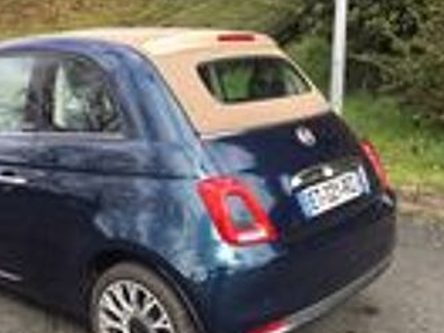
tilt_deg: -14.6
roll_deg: +0.7
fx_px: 564
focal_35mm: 44
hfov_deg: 42.3
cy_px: 233
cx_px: 143
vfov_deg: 32.5
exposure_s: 1/527
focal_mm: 4.15
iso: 32
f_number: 2.2
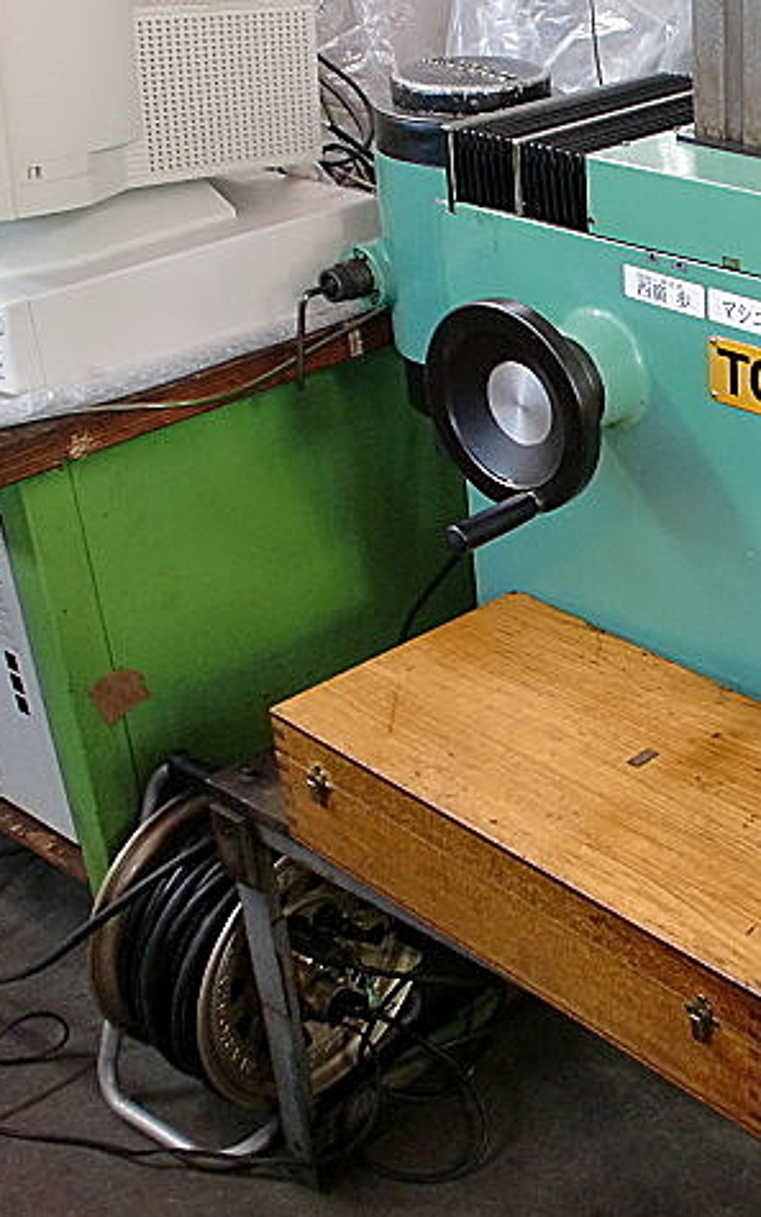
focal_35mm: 50
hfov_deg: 24.4
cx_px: 805
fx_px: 1659
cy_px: 610
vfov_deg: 40.3
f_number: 3.1
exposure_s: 1/60
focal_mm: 6.3
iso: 200
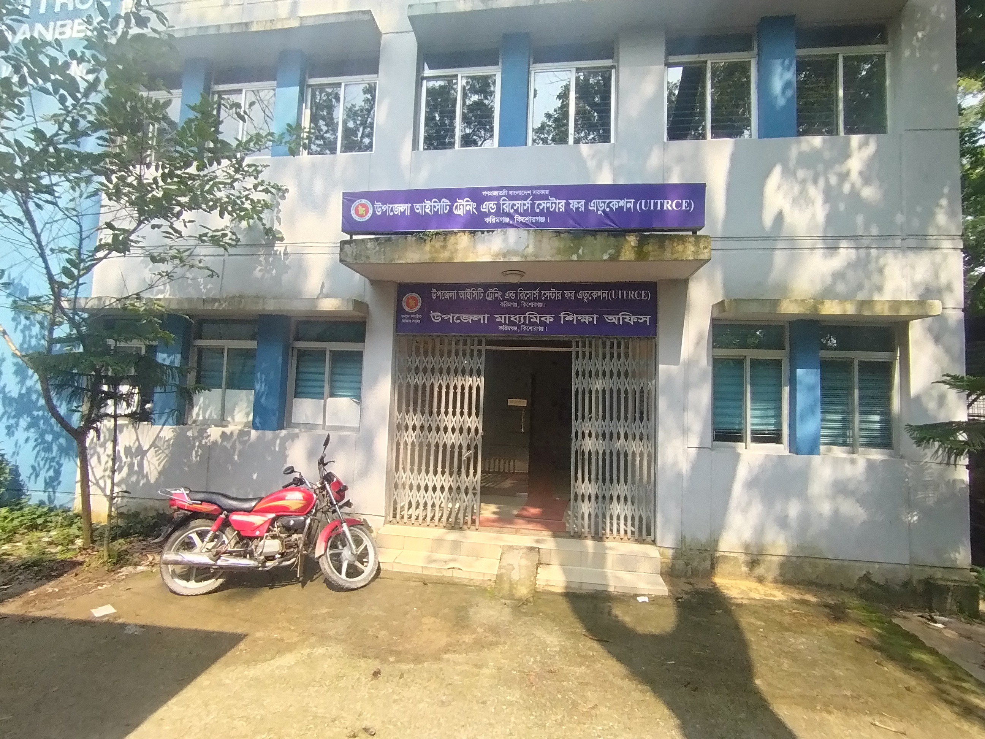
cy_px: 370
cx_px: 492
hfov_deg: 91.0
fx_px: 484
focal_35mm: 17
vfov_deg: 74.7
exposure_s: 1/411
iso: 100
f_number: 2.2
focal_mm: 1.42
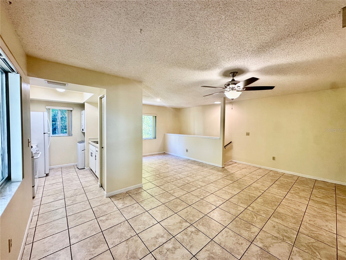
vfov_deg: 85.7
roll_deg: -1.1
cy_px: 130
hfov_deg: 102.1
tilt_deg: -1.7
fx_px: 140
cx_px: 173
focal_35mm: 14
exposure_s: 1/120
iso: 200
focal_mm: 2.22
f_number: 2.2
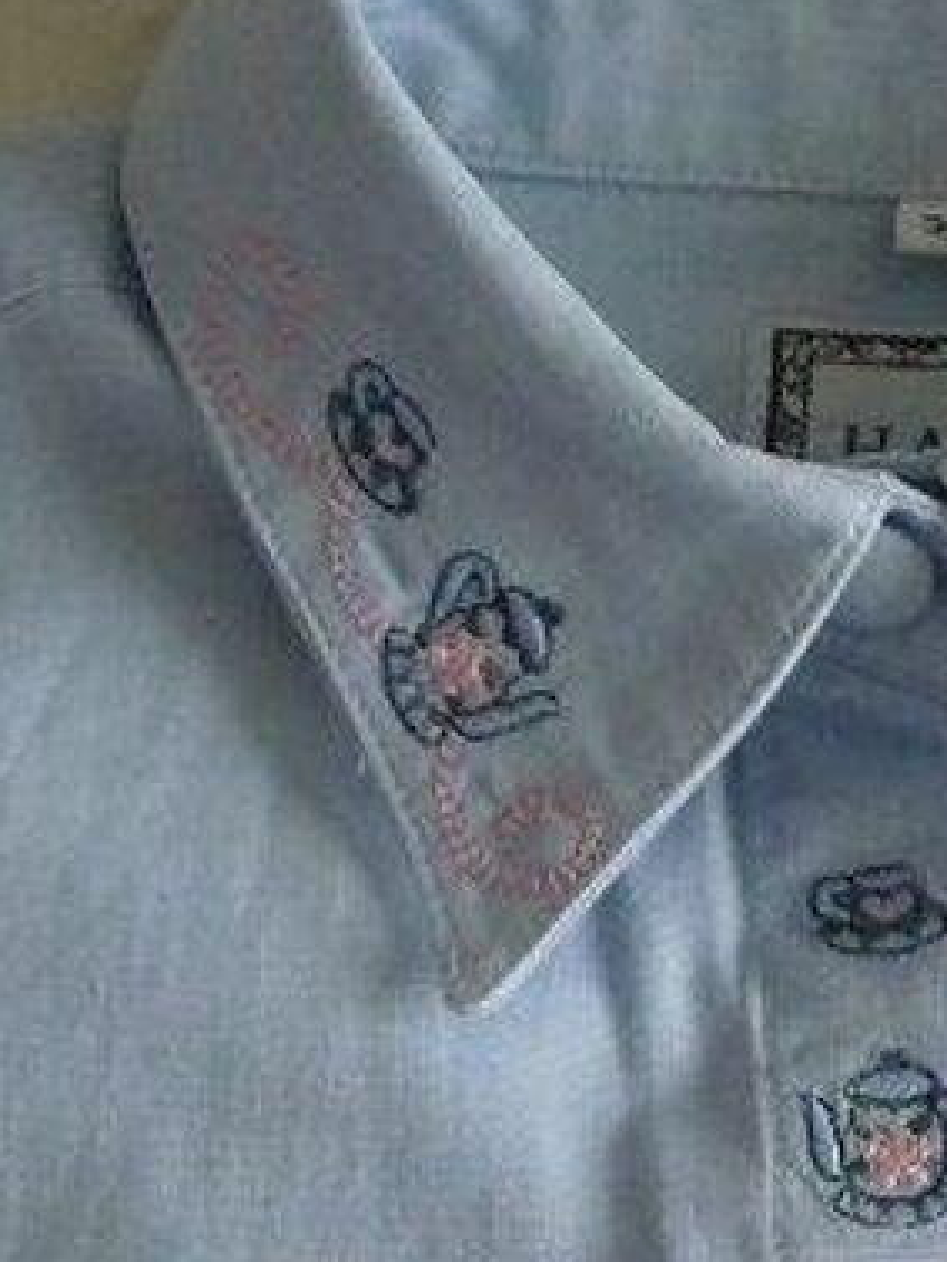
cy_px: 1568
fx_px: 3609
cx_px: 756
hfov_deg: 14.9
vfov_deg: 18.6
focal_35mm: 99
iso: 400
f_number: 3.3
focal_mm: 4.7
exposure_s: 1/25
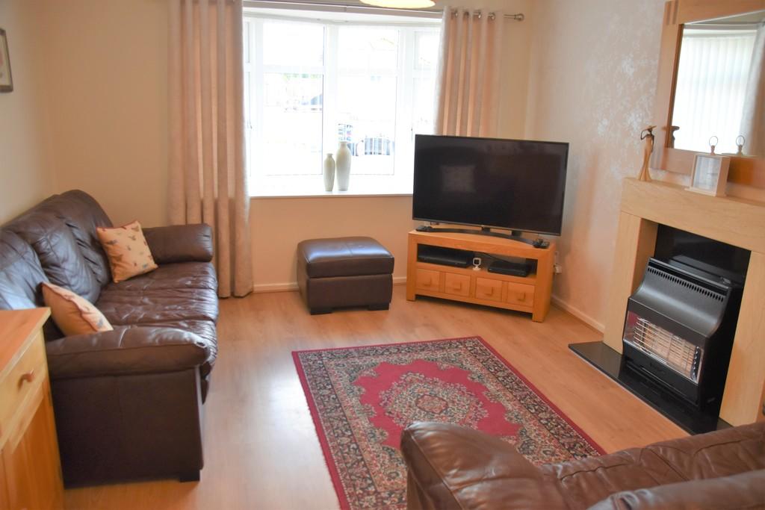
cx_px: 382
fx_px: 574
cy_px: 255
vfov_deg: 47.9
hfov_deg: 67.4
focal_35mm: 27
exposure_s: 1/125
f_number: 3.5
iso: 900
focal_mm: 18
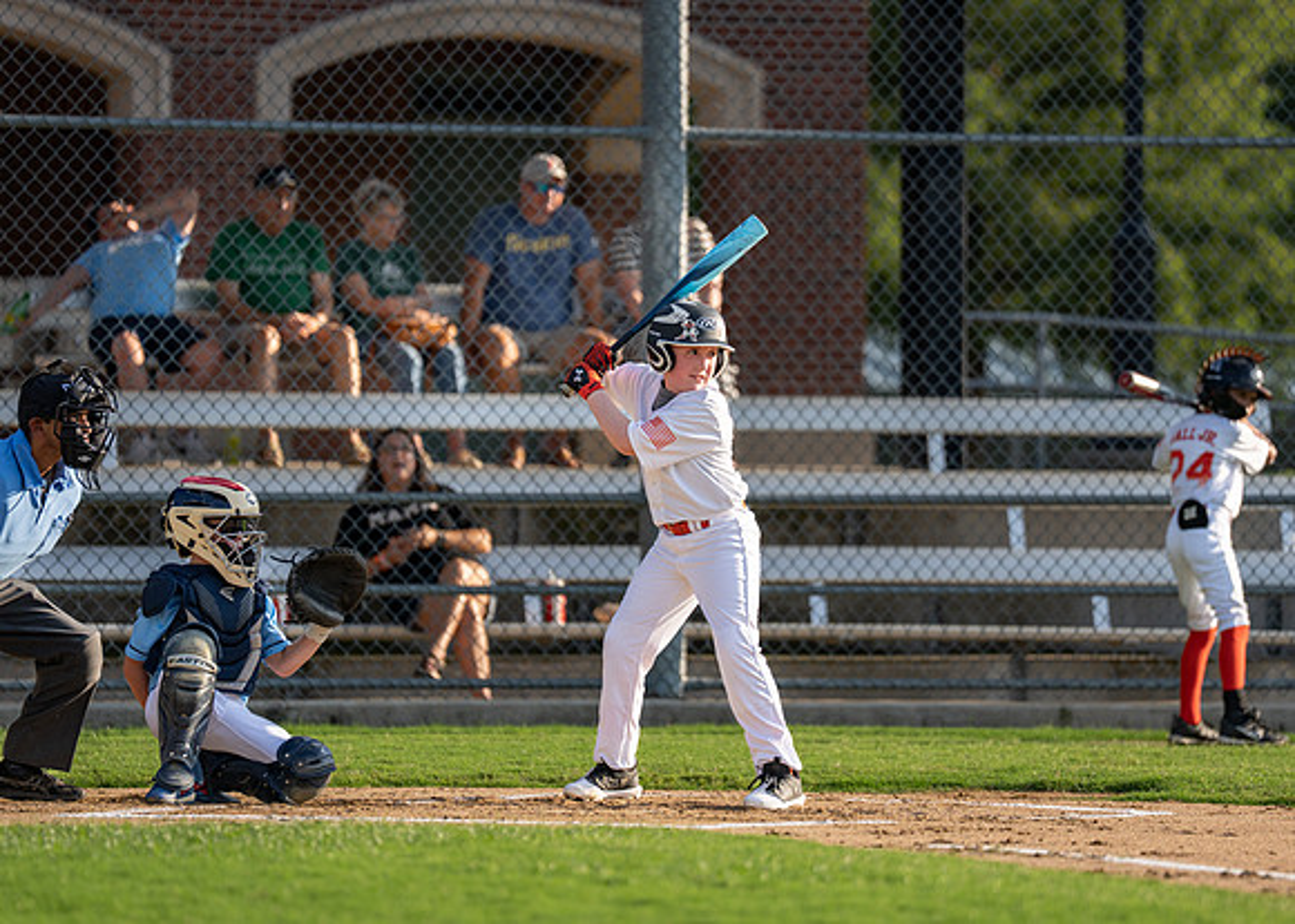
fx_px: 9464
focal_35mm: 257
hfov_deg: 7.8
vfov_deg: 5.6
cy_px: 422
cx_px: 683
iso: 250
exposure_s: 1/2500
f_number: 2.8
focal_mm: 200
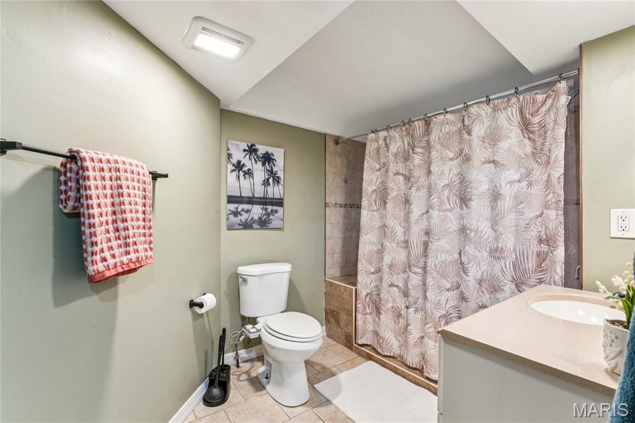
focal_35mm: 16
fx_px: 280
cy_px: 212
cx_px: 318
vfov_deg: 74.1
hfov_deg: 97.1
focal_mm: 15.9
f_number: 13
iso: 320
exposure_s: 1/2.5
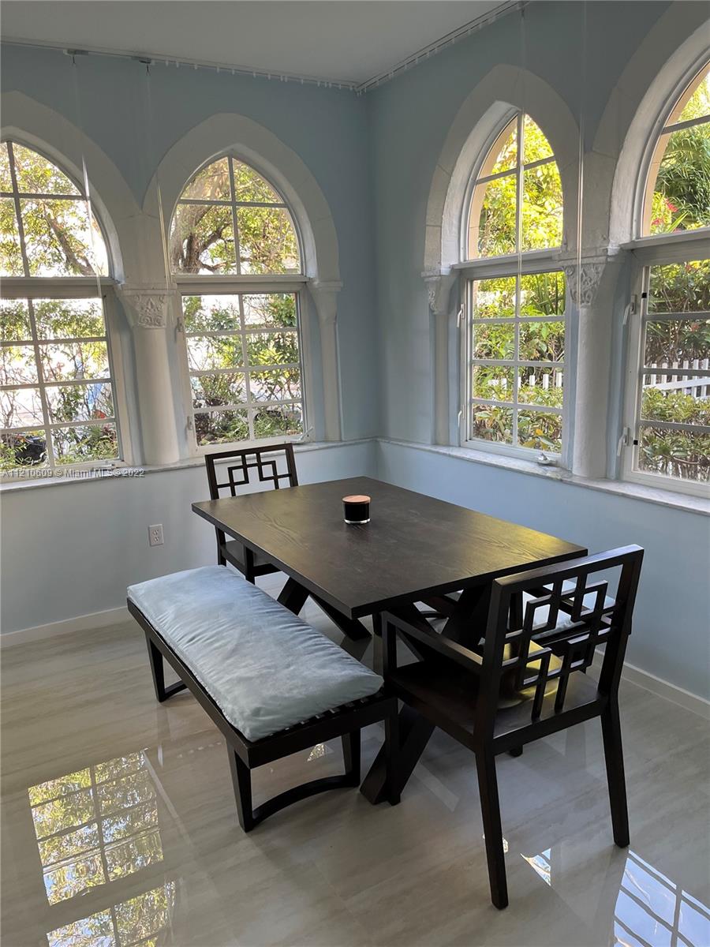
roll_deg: +4.1
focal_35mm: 26
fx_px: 711
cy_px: 474
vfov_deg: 67.3
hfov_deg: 53.1
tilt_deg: -9.0
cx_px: 355
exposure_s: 1/122
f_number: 1.6
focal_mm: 5.1
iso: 80
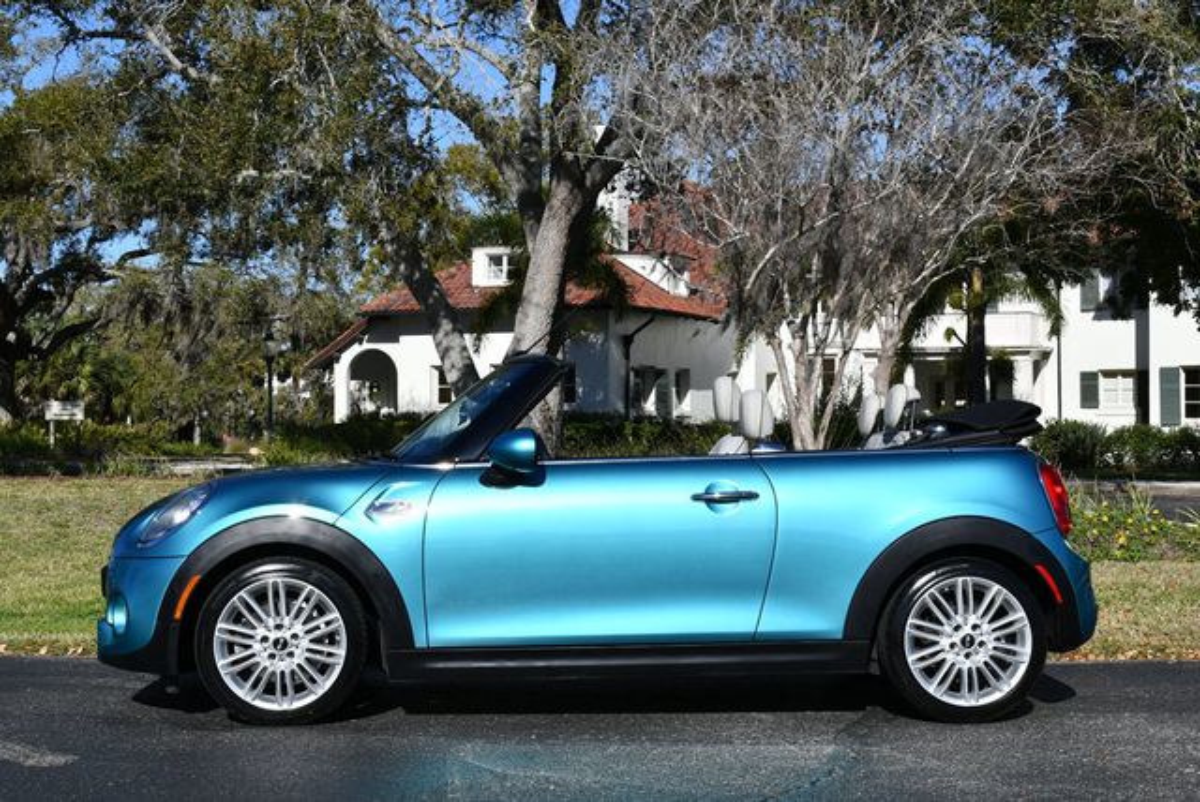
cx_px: 600
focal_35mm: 58
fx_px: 1935
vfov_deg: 23.4
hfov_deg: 34.5
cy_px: 401
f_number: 9
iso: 100
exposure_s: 1/320
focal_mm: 29
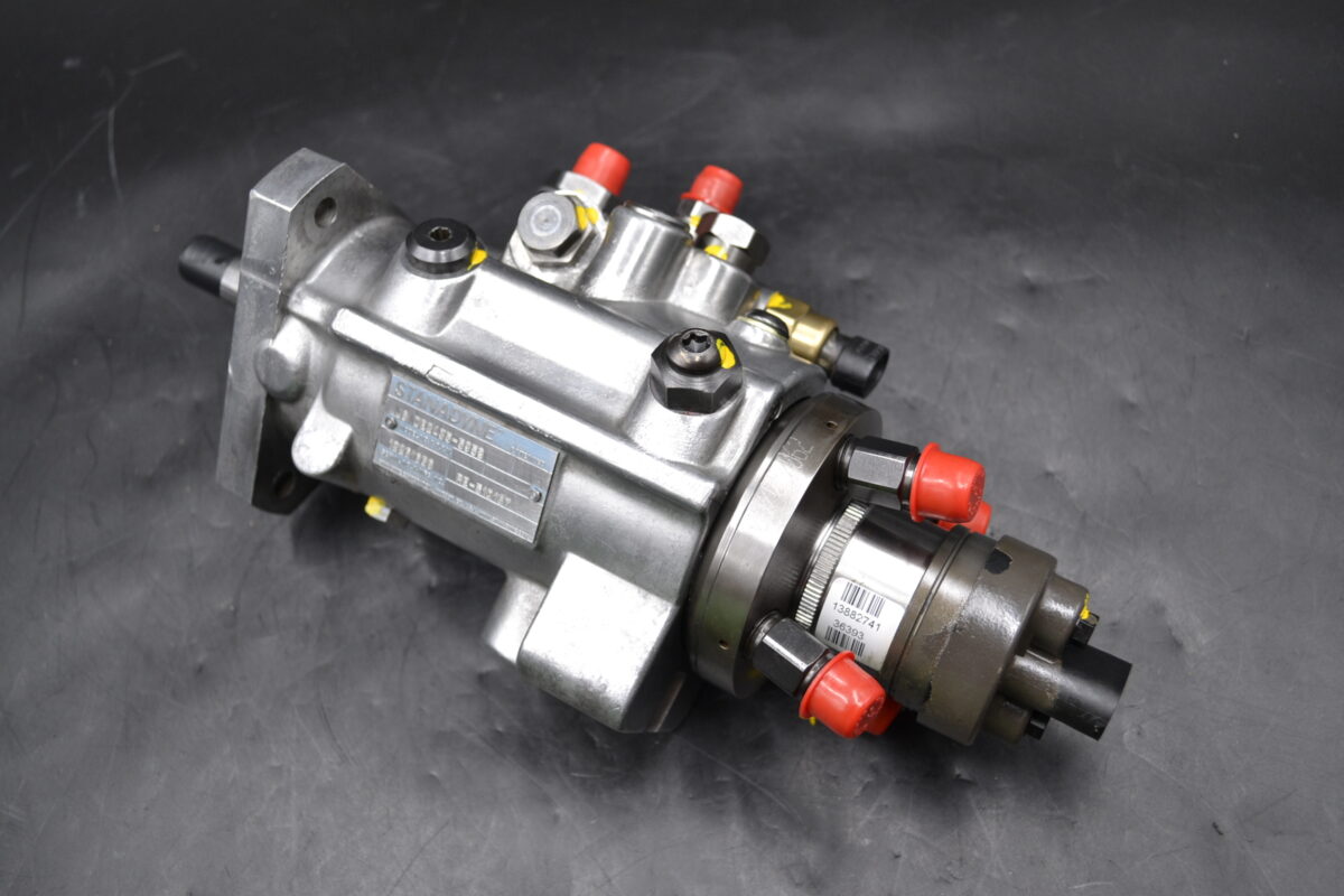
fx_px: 1344
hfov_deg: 53.1
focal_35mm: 36
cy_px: 448
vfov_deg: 36.9
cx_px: 672
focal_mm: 24
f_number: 4.5
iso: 400
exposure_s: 1/80
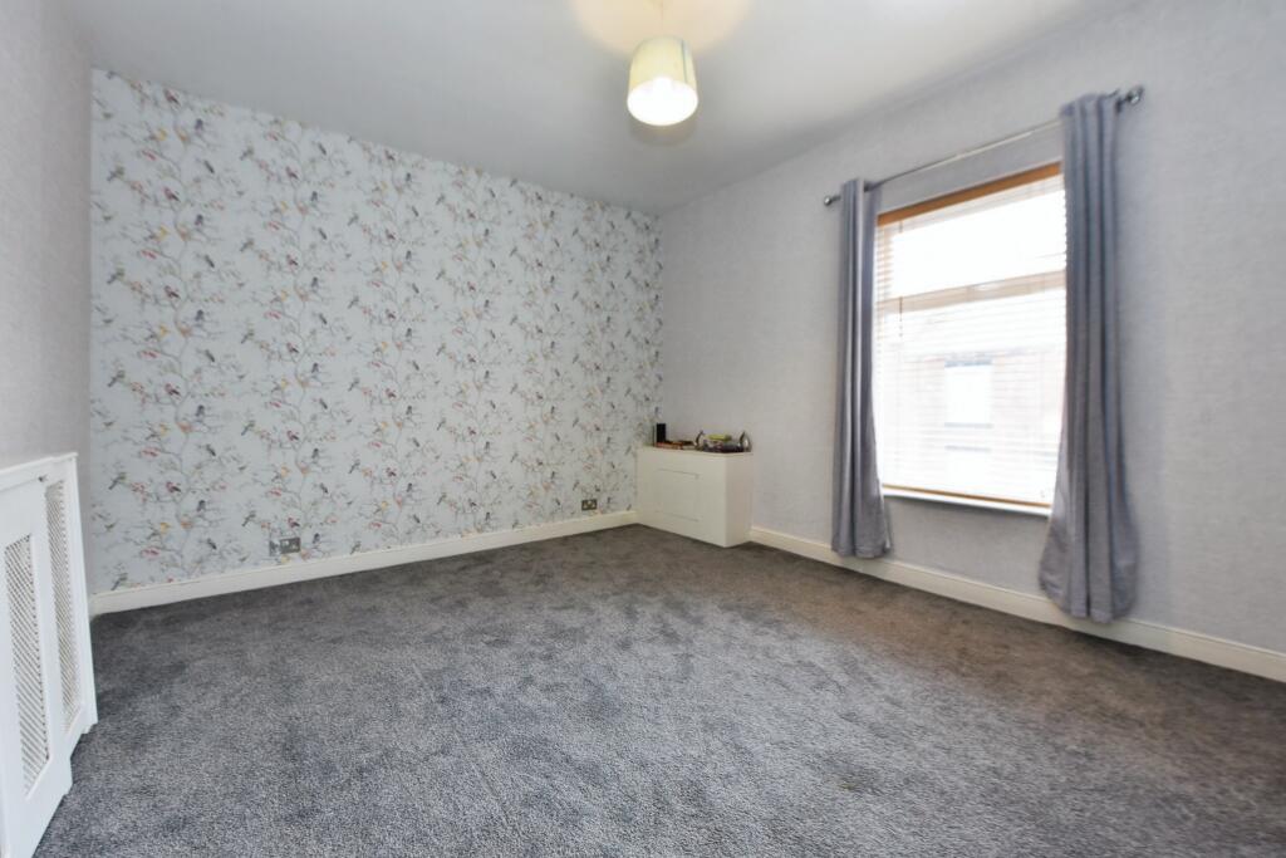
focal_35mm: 15
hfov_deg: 100.4
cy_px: 429
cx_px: 643
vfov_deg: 77.3
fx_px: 536
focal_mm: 15
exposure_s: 1/40
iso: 800
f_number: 8
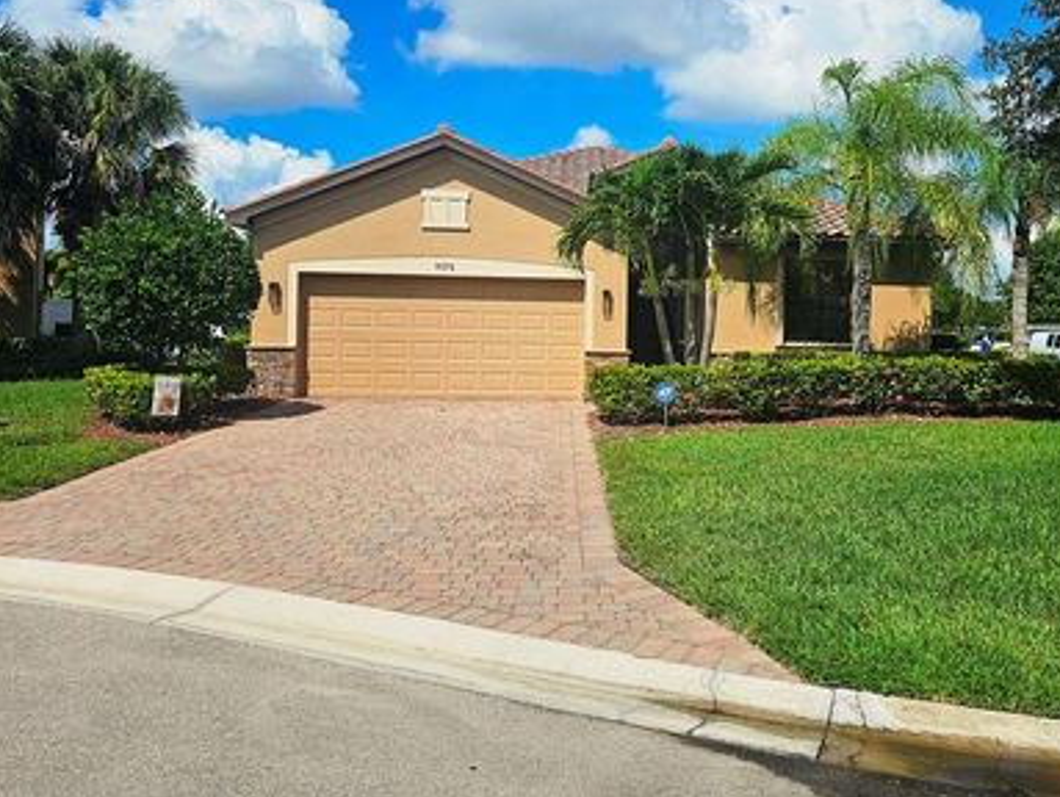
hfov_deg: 59.4
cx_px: 642
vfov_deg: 46.6
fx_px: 920
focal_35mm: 30
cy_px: 325
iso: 10
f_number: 1.7
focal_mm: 6.3
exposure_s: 1/1780
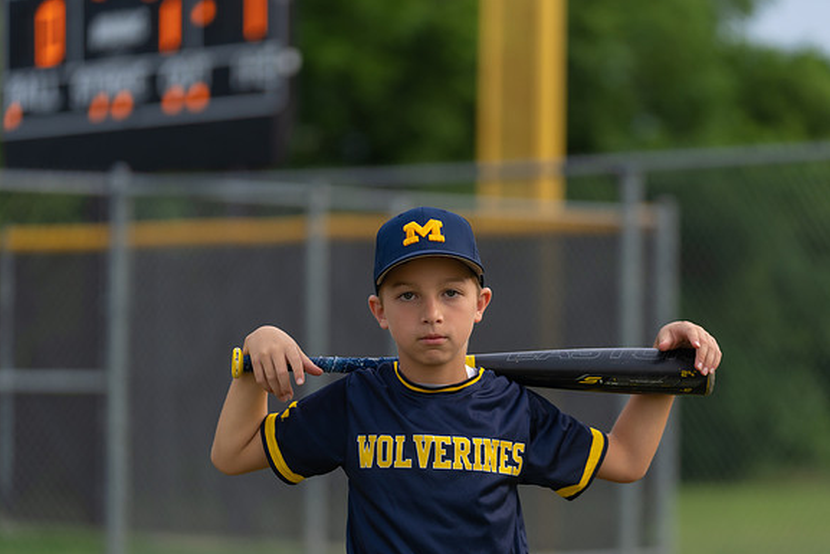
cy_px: 309
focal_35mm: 162
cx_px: 442
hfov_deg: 12.7
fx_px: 3736
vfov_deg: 8.5
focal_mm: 132
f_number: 2.8
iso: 200
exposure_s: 1/320
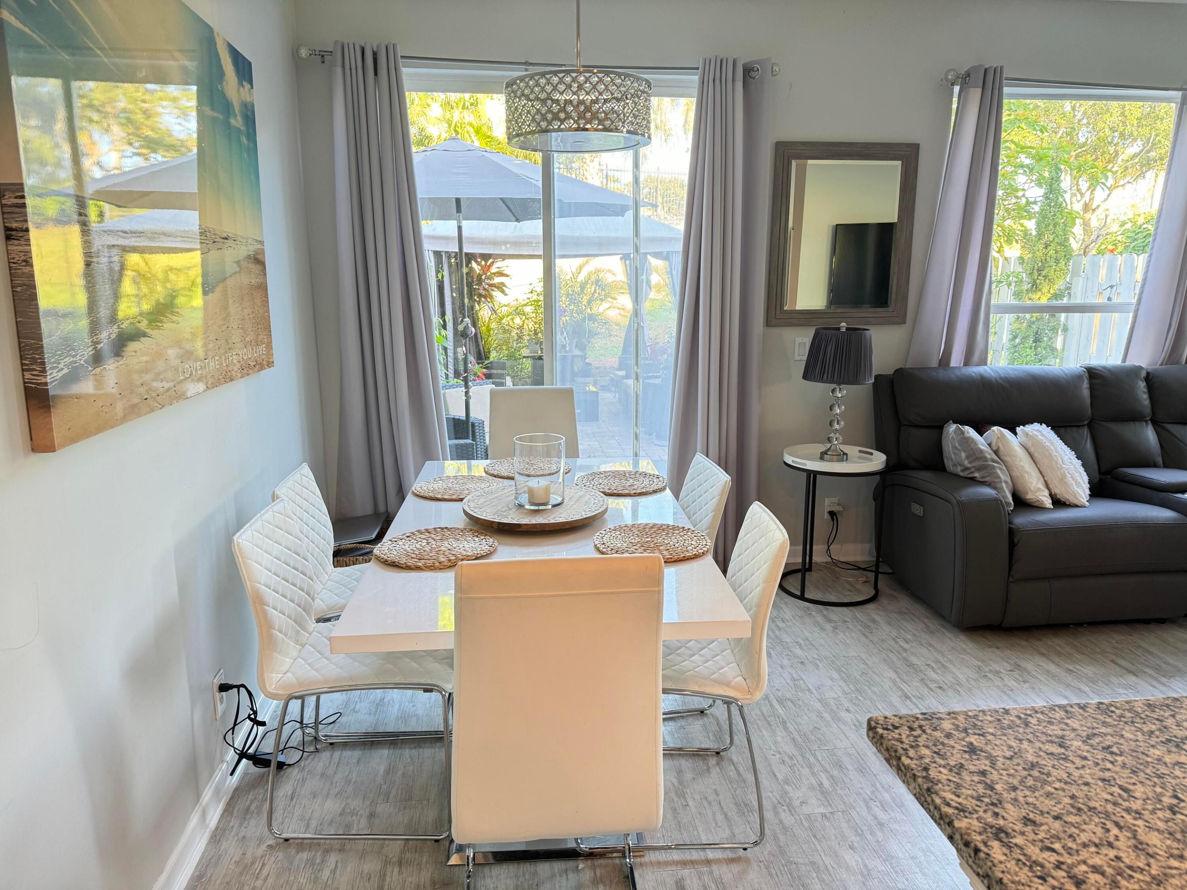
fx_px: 823
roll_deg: -0.6
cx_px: 594
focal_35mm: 24
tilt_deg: -12.2
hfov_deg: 71.6
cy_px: 445
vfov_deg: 56.8
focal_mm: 6.76
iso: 200
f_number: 1.78
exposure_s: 1/60
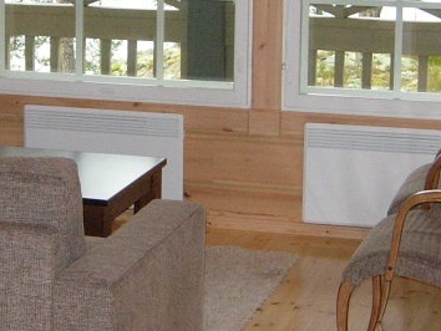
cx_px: 152
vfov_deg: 12.1
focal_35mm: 122
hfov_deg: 16.1
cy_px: 60
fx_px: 1555
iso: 200
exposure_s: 1/181
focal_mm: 7.5
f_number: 2.7
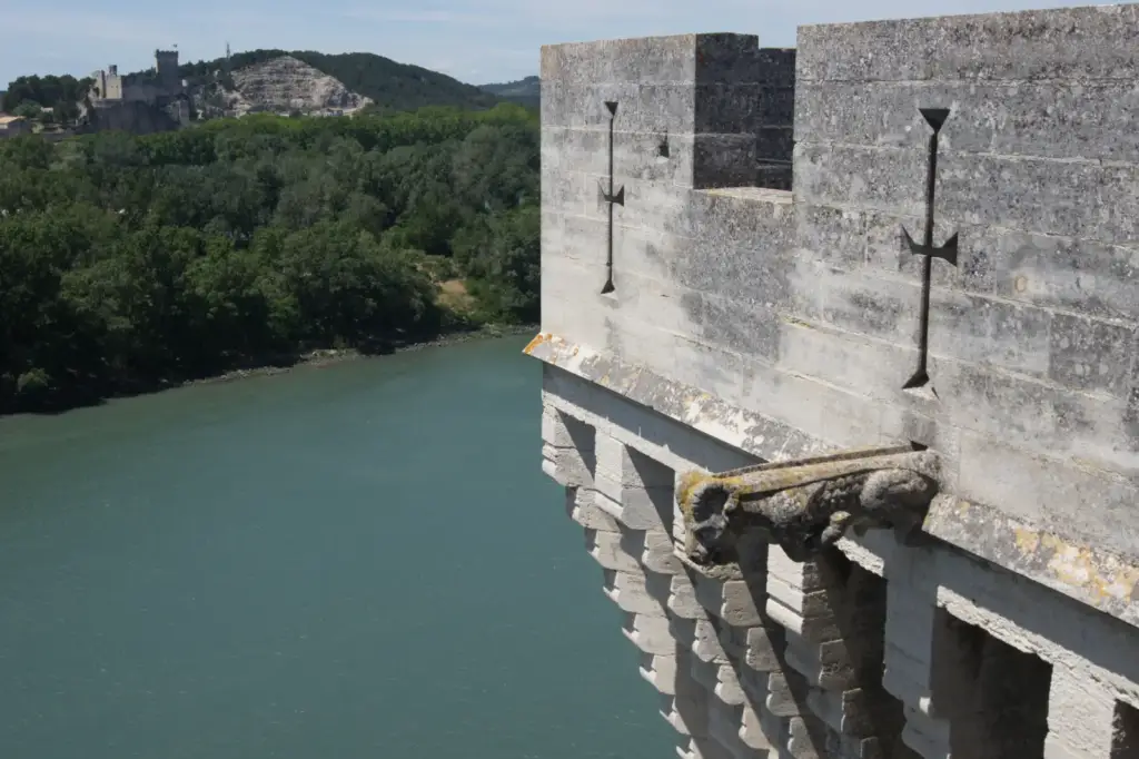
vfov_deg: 31.9
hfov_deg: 46.4
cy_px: 380
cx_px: 570
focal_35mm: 42
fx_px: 1328
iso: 200
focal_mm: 28
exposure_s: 1/400
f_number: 11
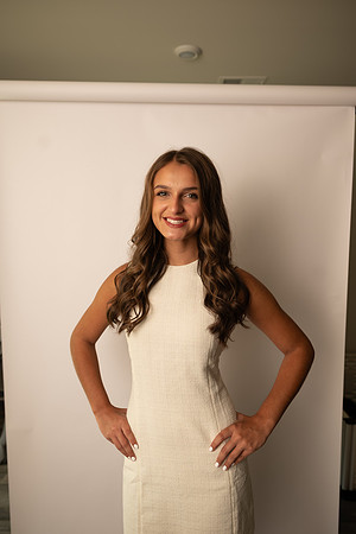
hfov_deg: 53.1
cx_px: 178
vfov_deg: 73.7
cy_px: 267
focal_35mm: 24
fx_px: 356
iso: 100
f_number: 3.2
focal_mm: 24
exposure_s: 1/160
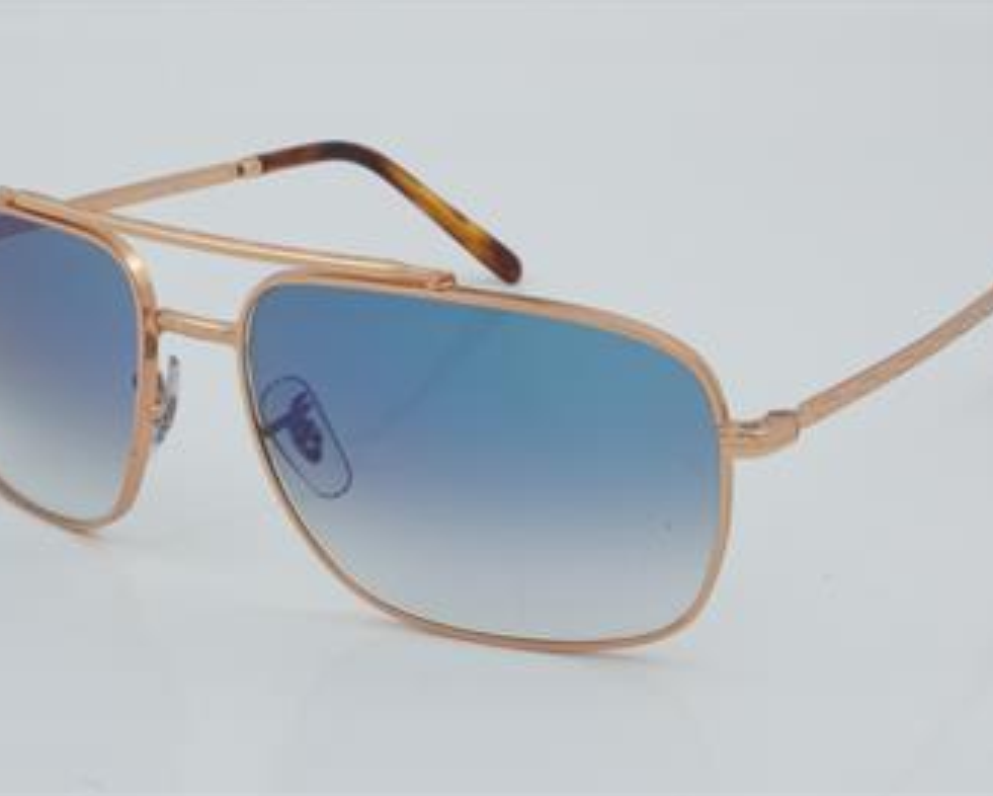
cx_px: 477
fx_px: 2529
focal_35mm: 86
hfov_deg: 22.2
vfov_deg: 17.9
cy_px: 395
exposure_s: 1/3
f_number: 32
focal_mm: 50
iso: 100
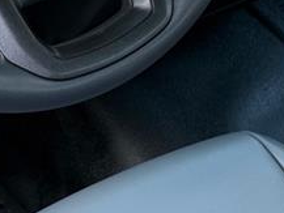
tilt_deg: -35.0
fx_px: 928
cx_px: 113
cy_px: -16
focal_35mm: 113
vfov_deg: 12.9
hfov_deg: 17.4
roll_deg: -7.1
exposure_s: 1/136
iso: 200
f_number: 1.78
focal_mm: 6.76
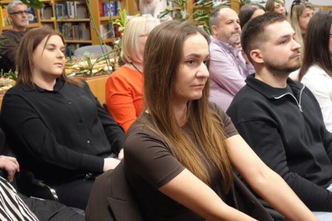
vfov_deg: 23.8
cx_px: 166
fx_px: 526
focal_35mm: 57
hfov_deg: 35.1
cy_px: 110
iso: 1000
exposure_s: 1/60
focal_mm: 21.46
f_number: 2.8
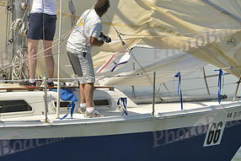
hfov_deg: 2.5
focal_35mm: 810
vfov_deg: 1.7
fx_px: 5425
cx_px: 109
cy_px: 93
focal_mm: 400
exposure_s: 1/1600
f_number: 5
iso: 200
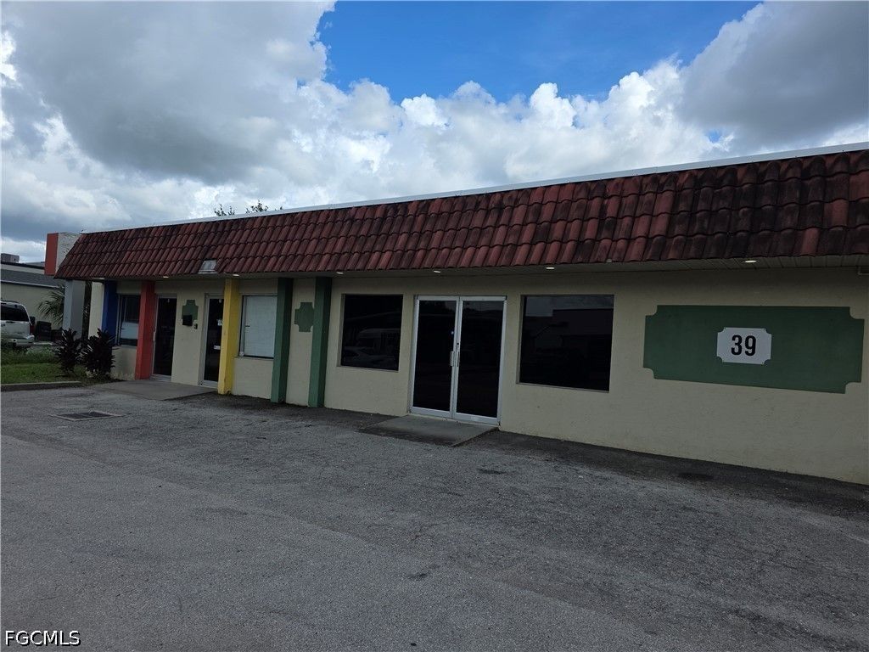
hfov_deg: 73.9
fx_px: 577
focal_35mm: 23
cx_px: 434
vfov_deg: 58.9
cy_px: 326
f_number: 1.7
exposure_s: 1/820
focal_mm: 6.3
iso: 12
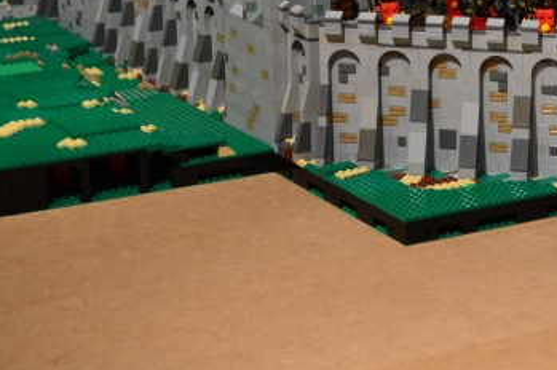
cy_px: 60
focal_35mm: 117
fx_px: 1809
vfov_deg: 11.6
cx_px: 472
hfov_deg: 17.3
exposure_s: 1/15
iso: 800
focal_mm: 34
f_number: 5
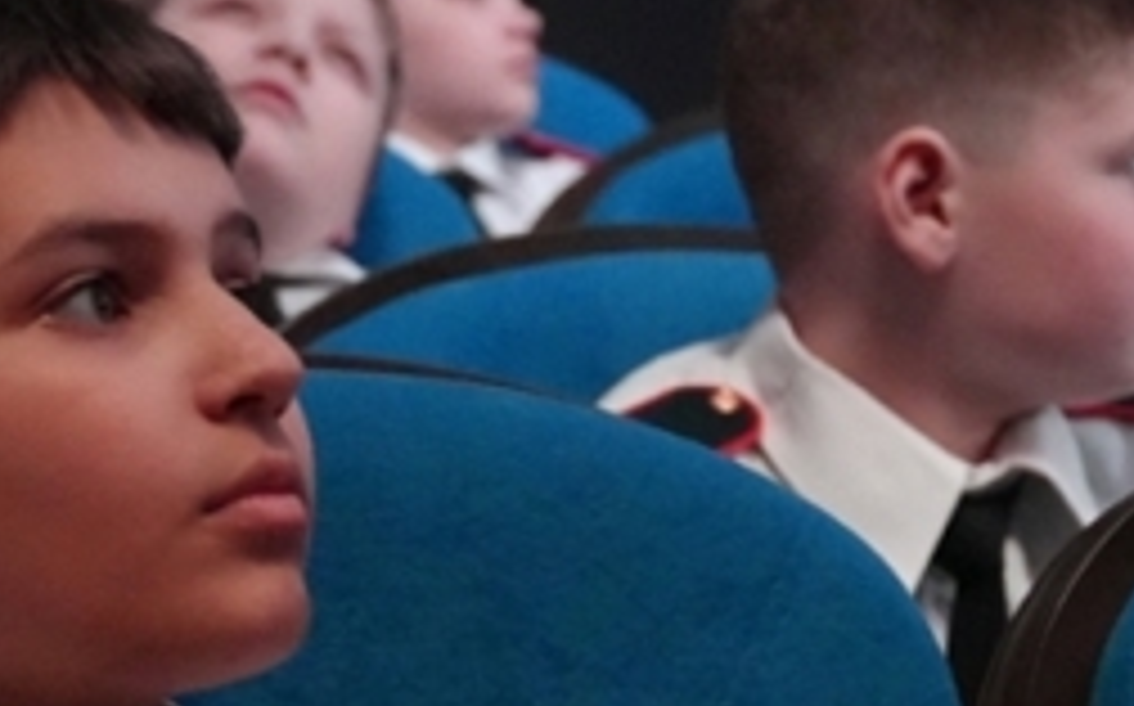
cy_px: 1043
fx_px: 5203
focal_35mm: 169
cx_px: 101
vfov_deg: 7.6
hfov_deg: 12.3
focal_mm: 37
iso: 6400
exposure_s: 1/20
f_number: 4
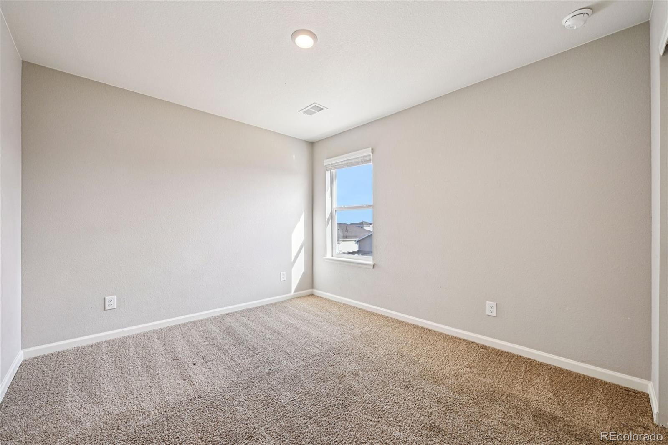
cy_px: 222
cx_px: 334
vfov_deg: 81.2
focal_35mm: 14
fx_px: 260
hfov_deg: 104.3
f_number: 11
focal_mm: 14
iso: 280
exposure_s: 1/15
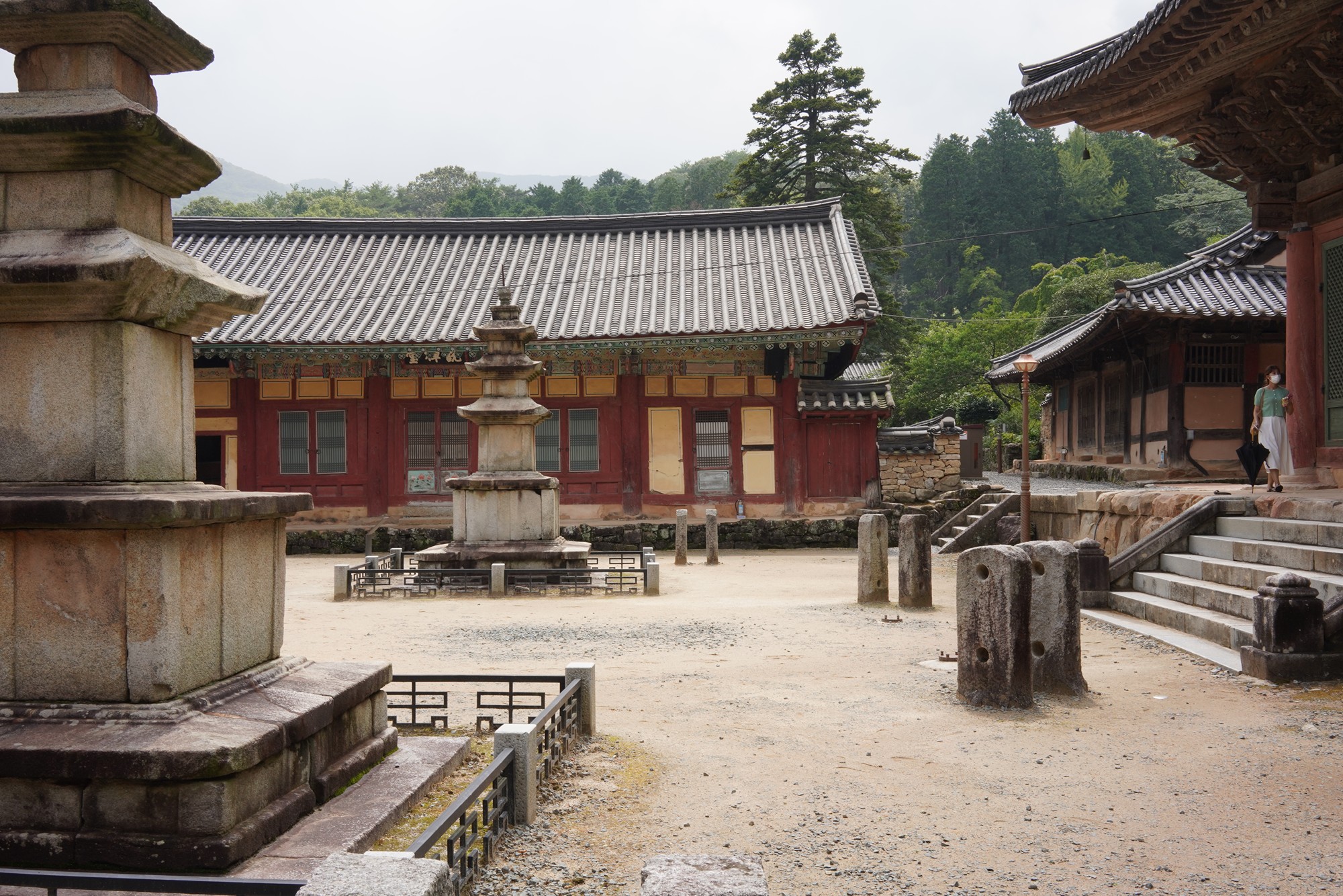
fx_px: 1306
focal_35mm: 35
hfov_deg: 54.4
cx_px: 672
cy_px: 448
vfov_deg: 37.9
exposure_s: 1/100
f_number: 18
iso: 400
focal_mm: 35
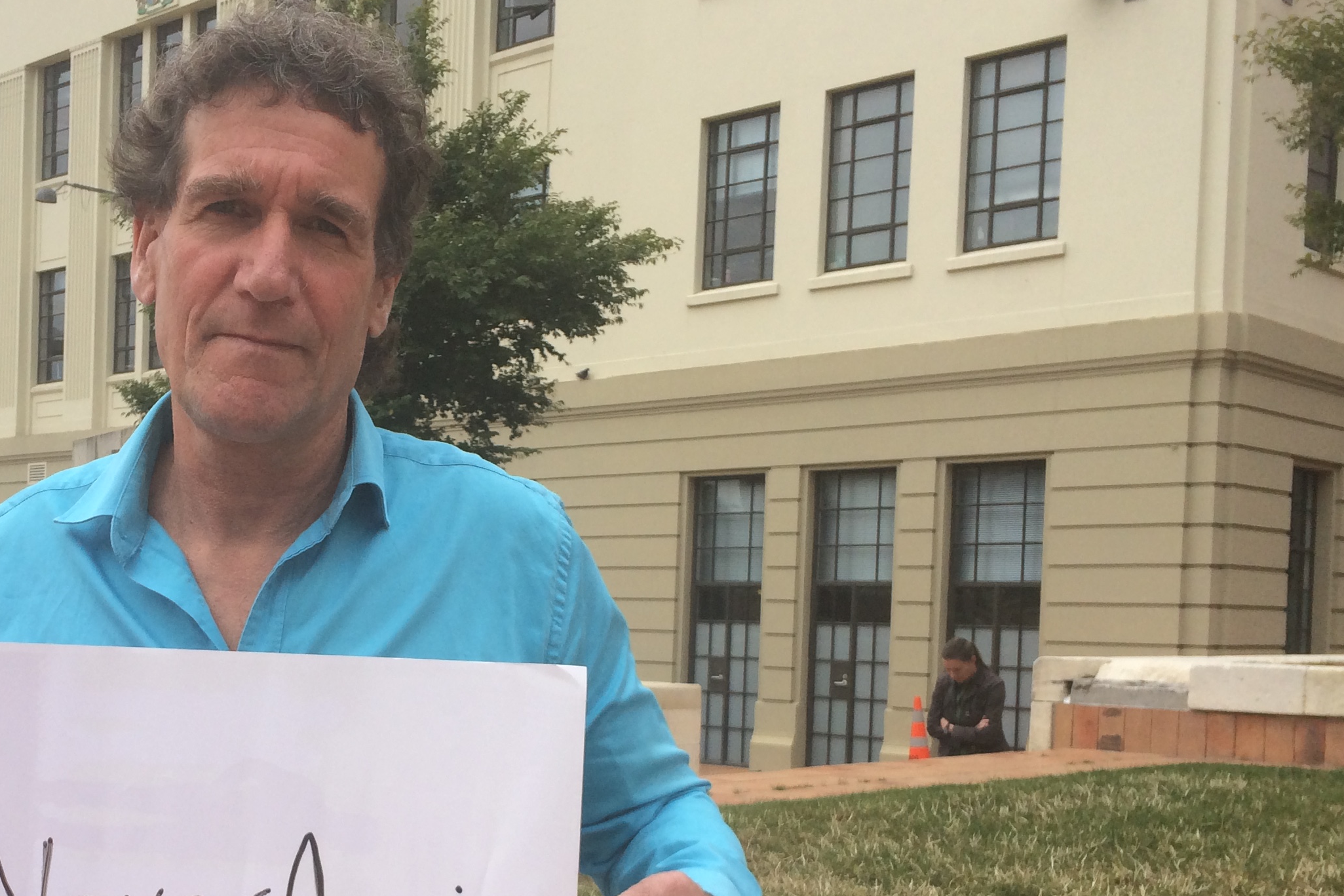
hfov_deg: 40.4
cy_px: 649
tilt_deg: +0.0
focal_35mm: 48
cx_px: 408
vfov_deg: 27.8
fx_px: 1792
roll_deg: -0.2
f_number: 2.2
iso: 32
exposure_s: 1/1580
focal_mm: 4.15
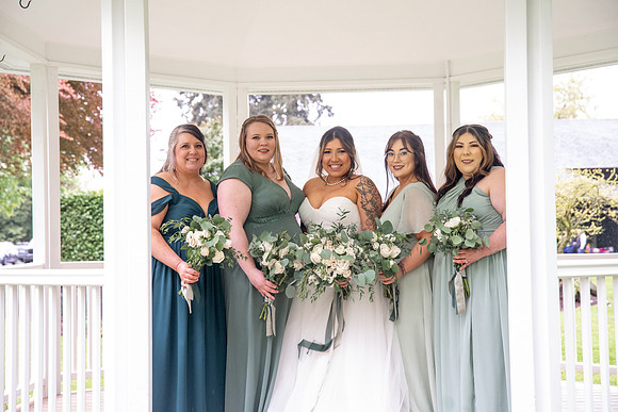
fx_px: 1065
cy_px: 206
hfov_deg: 32.4
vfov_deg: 21.9
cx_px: 309
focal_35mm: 62
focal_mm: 62
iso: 3200
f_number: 4
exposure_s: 1/320
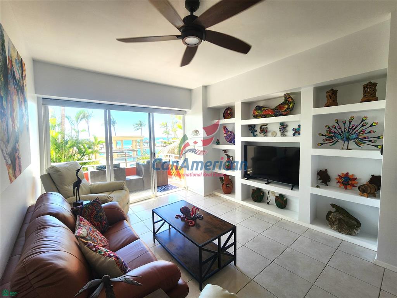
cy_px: 149
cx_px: 198
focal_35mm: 13
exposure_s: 1/143
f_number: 2.2
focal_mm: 2.2
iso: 50
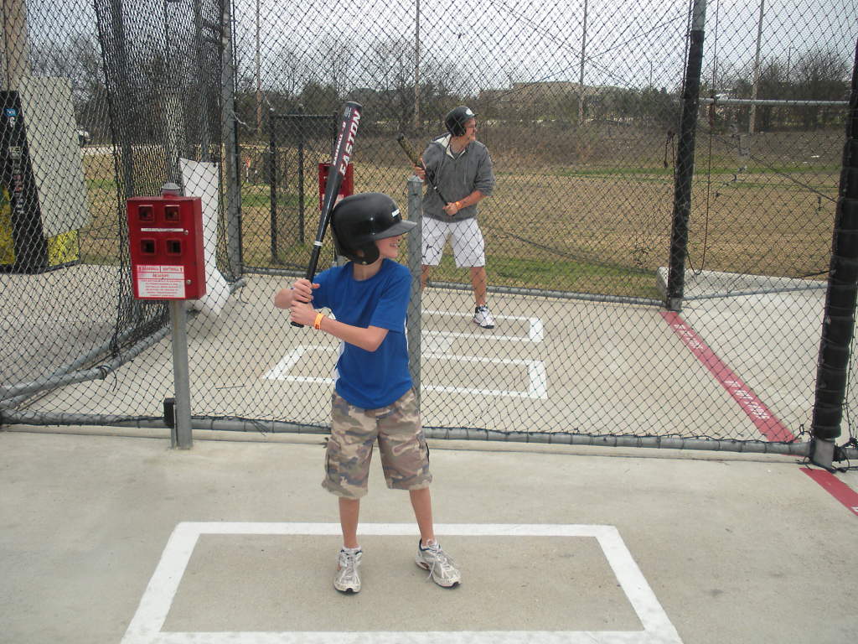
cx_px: 429
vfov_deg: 39.7
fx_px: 892
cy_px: 322
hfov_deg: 51.4
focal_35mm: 36
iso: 88
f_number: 3.5
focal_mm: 6.3
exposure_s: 1/190
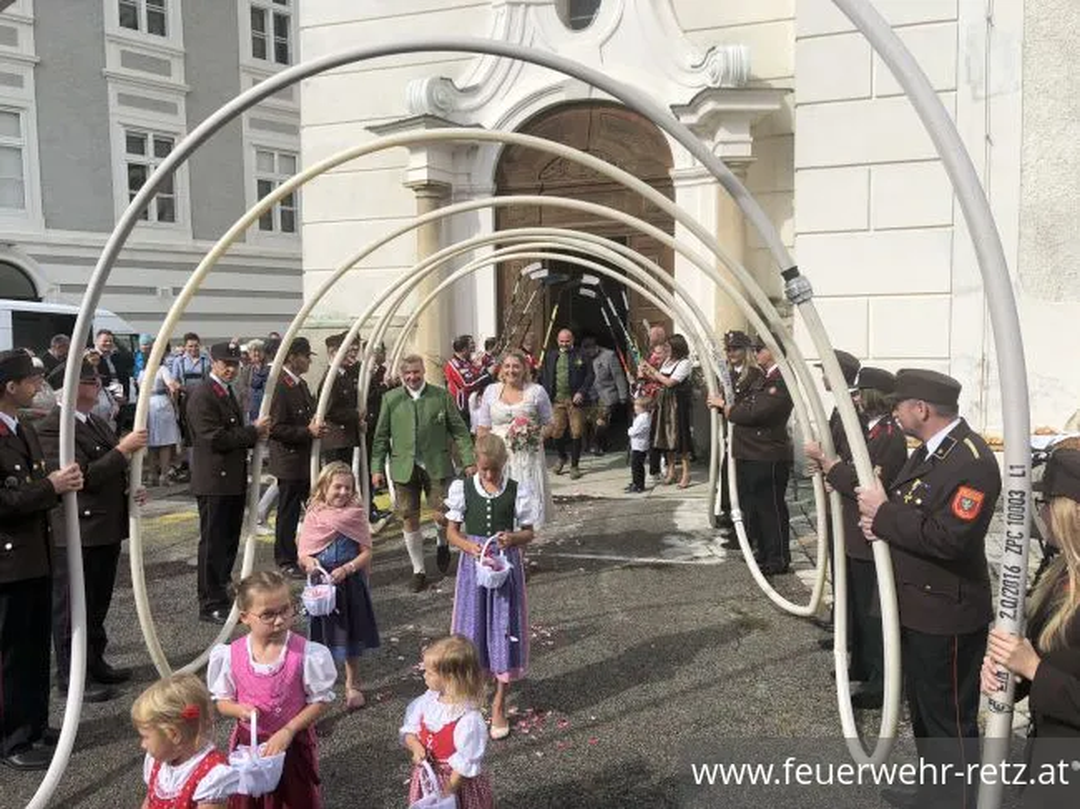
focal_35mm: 28
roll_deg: +2.9
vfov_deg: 49.7
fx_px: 873
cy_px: 404
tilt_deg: -0.7
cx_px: 540
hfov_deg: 63.5
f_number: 1.8
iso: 20
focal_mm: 4
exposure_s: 1/1715
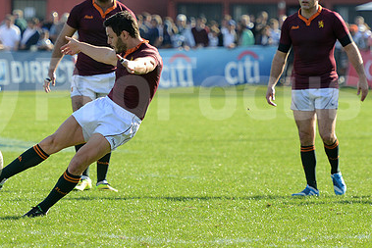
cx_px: 115
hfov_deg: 7.1
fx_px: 3008
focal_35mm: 291
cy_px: 87
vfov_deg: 4.7
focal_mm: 190
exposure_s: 1/800
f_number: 4
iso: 500
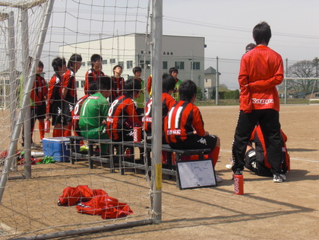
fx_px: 581
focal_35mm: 63
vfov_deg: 23.3
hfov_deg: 30.7
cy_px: 120
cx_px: 160
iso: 64
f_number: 7.2
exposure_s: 1/200
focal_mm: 10.4
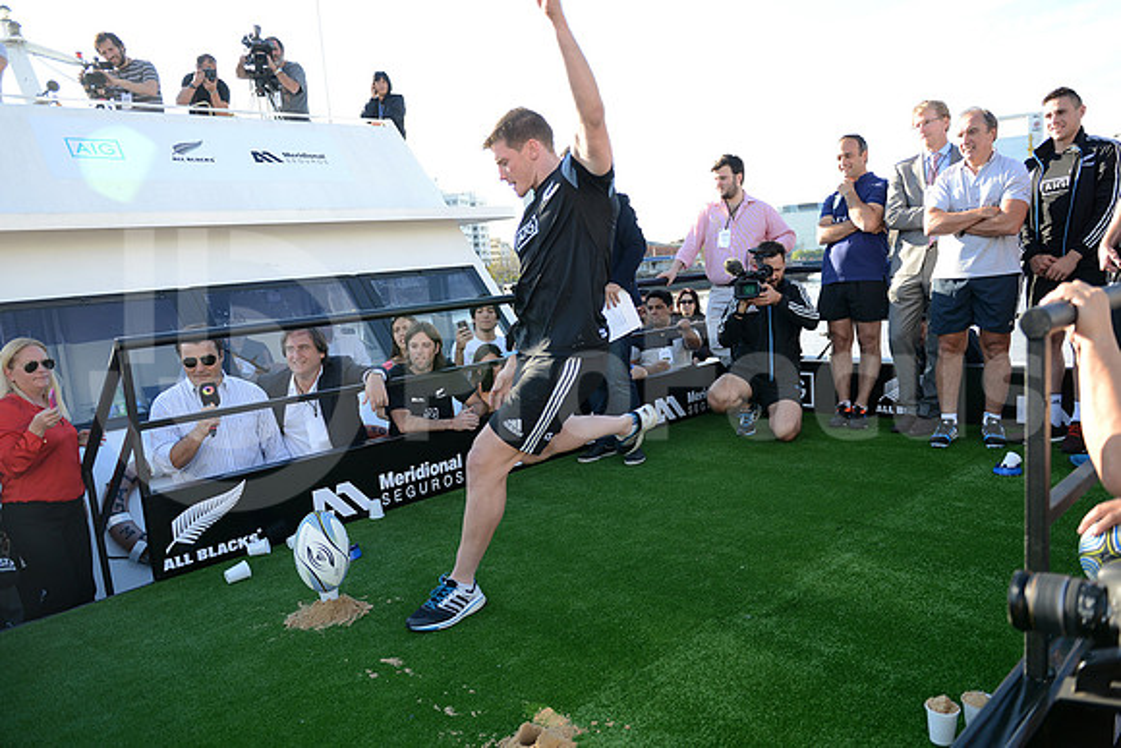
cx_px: 560
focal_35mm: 24
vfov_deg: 53.2
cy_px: 374
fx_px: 747
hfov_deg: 73.7
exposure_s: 1/800
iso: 250
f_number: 2.8
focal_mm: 24
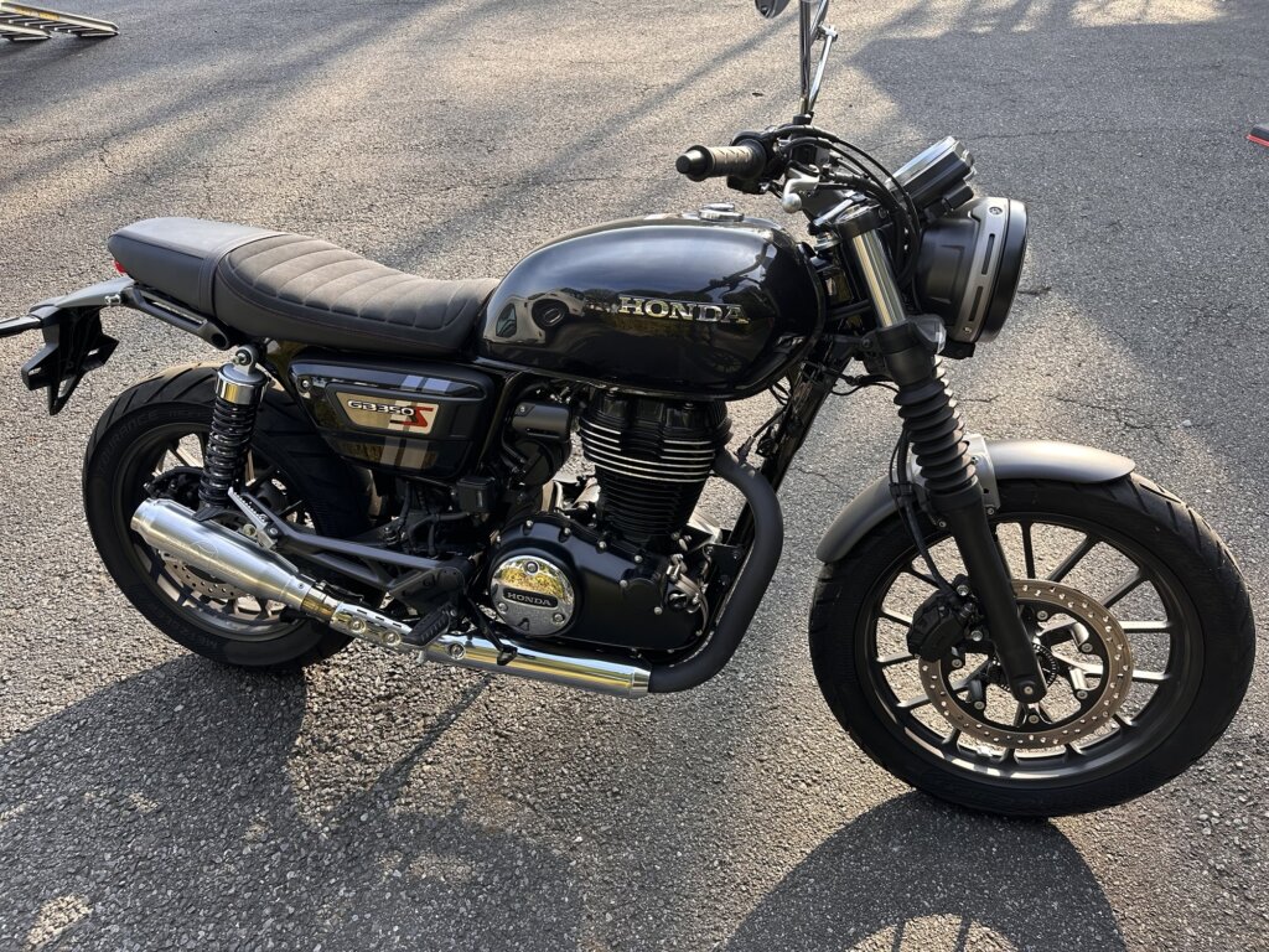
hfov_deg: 71.6
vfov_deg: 56.8
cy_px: 476
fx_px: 880
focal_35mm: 24
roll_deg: +0.2
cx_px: 634
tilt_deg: -37.3
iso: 80
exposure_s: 1/366
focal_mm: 6.86
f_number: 1.78
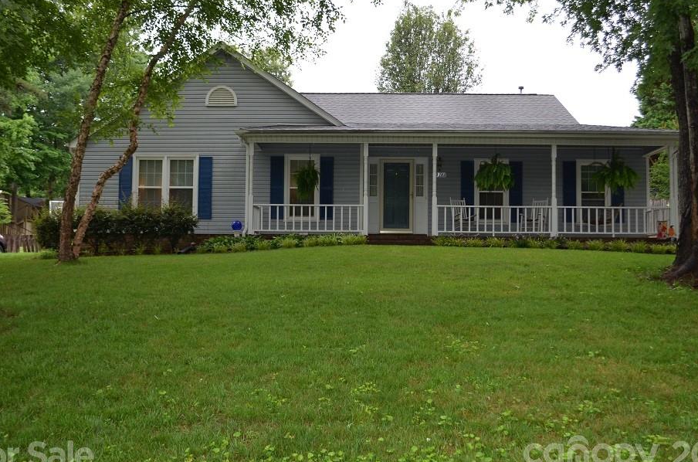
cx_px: 357
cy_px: 230
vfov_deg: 38.7
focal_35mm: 34
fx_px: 658
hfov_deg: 55.9
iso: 200
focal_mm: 20
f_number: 3.8
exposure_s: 1/200
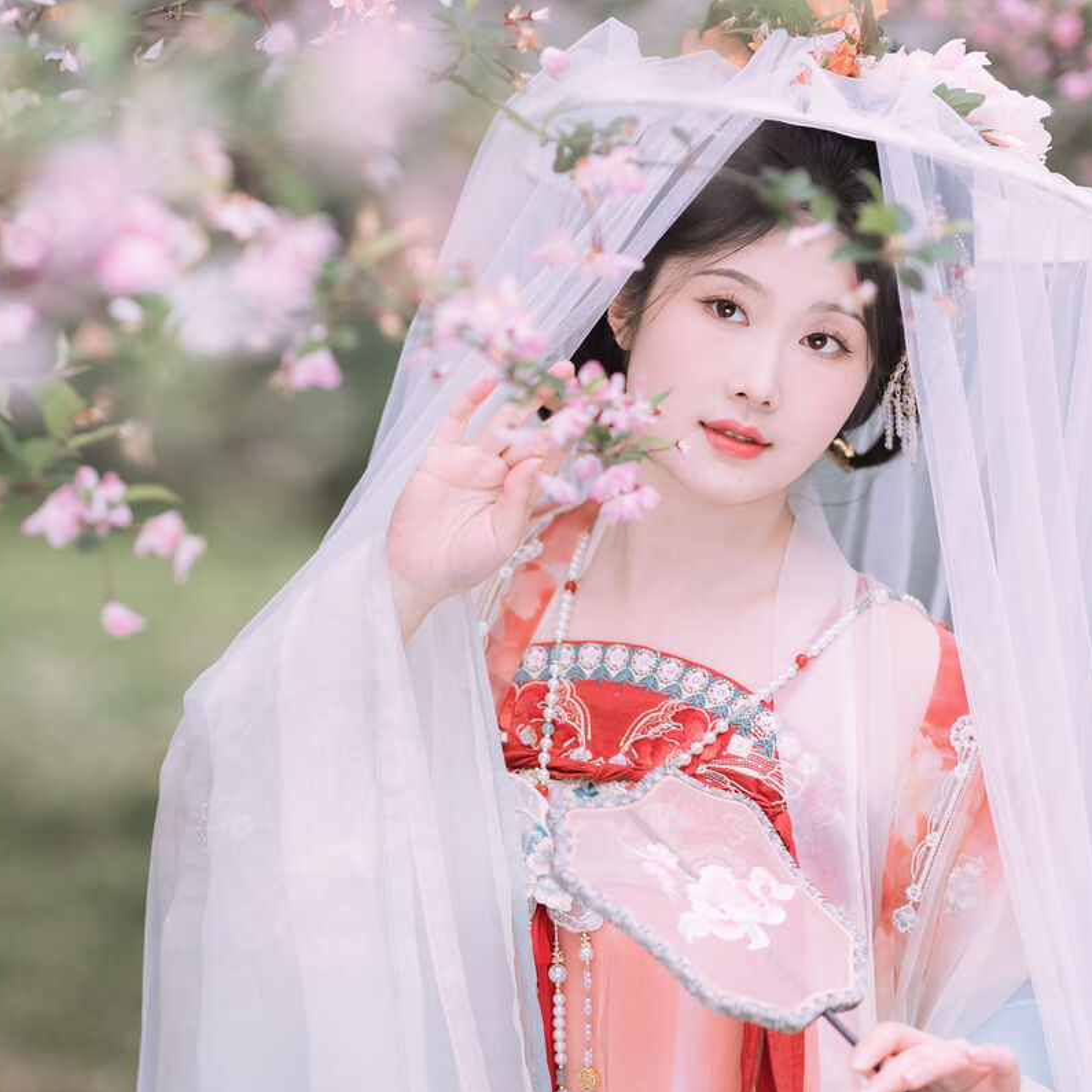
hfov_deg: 16.0
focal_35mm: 109
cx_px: 394
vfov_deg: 16.0
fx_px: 3890
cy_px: 548
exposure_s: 1/320
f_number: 2
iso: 160
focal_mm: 85
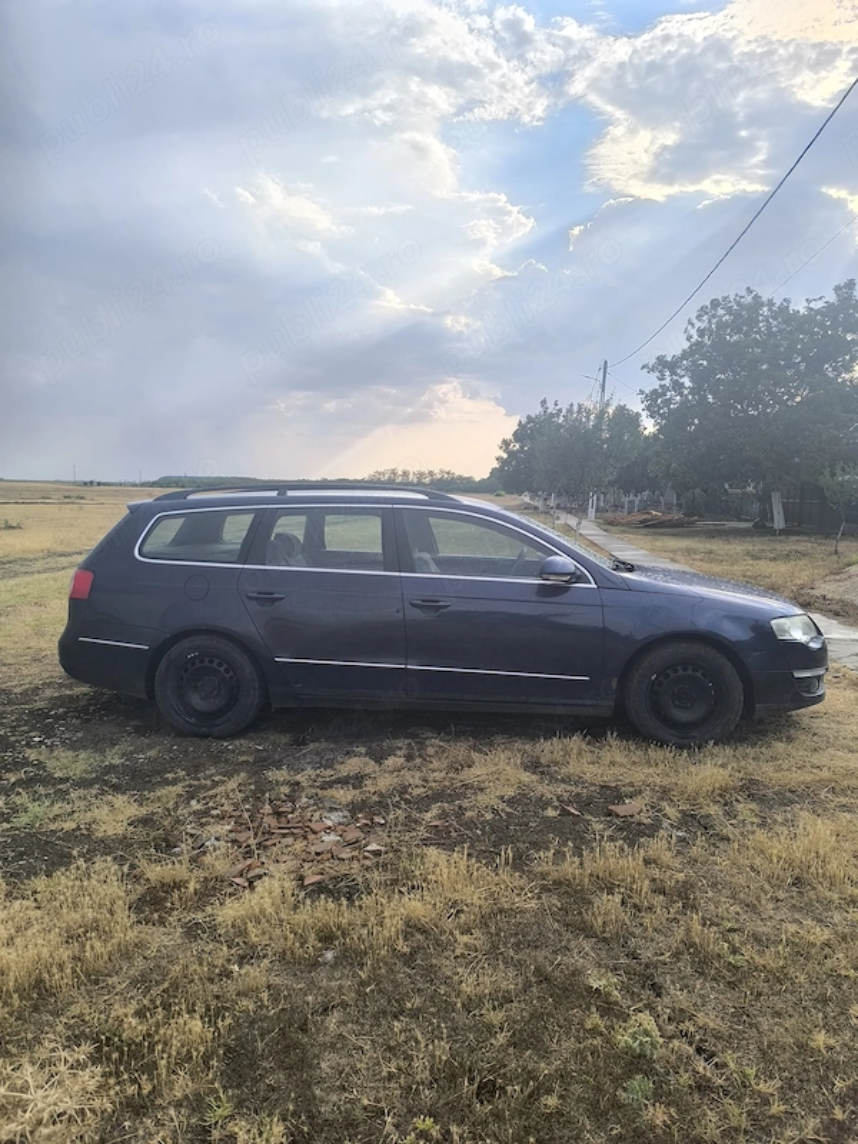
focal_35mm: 23
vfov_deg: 73.9
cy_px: 572
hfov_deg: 58.9
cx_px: 429
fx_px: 760
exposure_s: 1/786
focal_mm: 6.14
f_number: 1.65
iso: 50
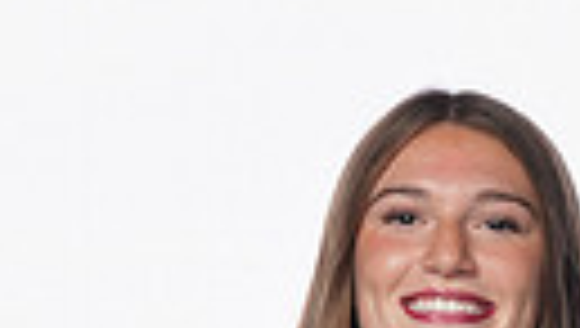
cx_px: 450
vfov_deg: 6.8
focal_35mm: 168
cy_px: 845
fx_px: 2587
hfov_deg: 12.7
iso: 800
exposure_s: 1/250
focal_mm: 46
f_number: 8
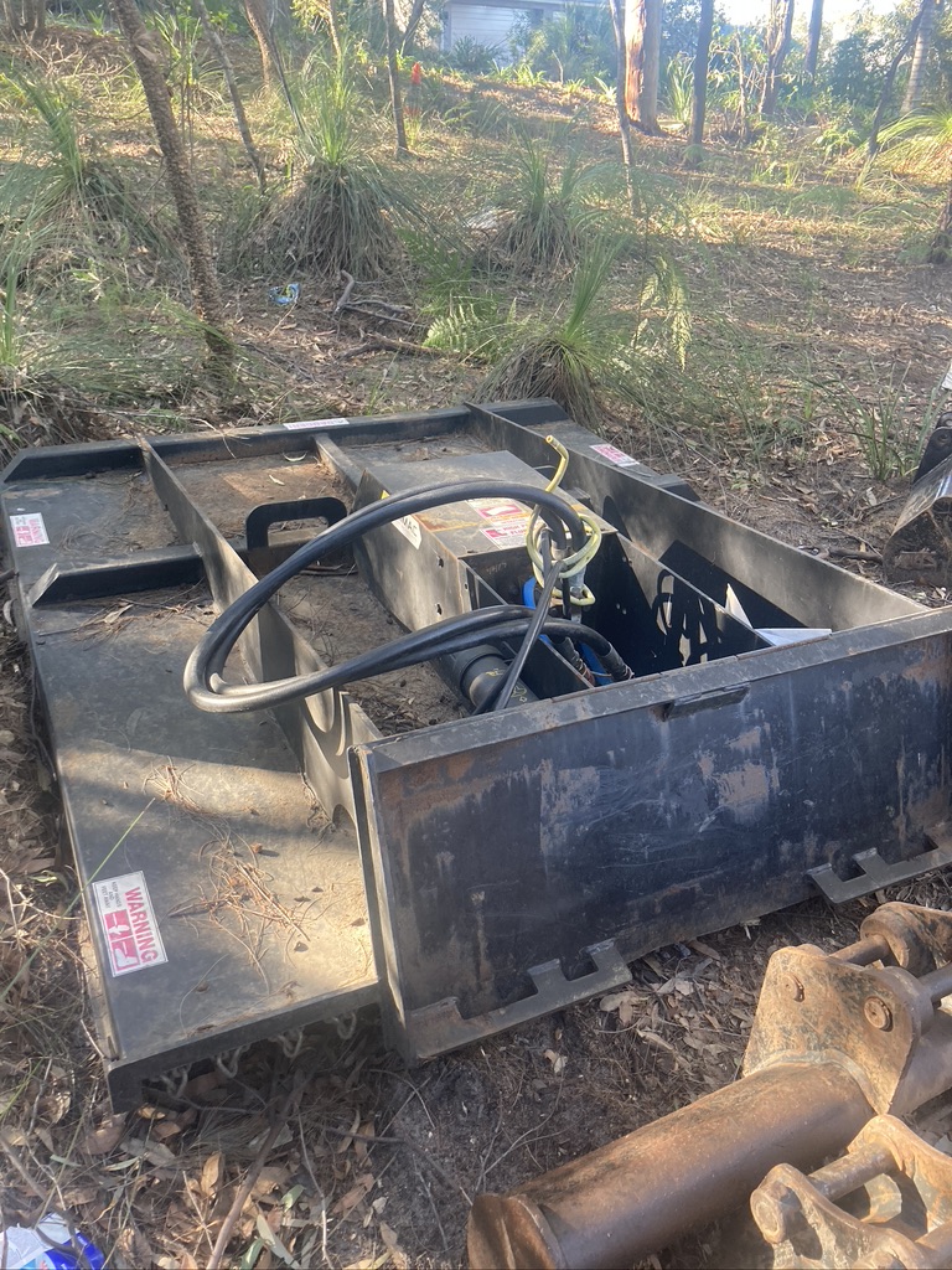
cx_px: 476
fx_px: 1027
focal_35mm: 28
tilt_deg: -28.1
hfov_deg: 49.7
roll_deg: -1.7
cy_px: 635
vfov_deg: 63.4
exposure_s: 1/66
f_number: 1.8
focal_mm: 3.99
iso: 80
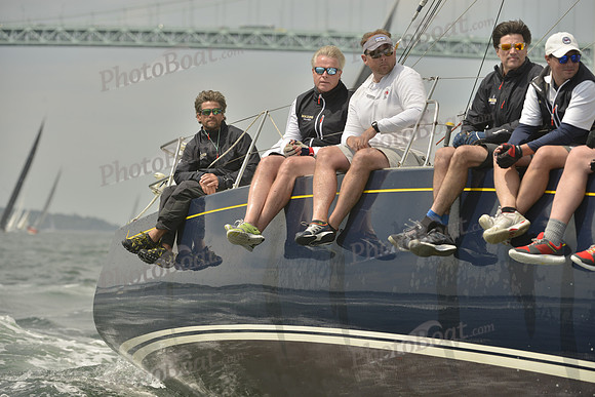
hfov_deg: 10.3
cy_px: 198
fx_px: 3306
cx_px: 298
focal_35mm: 200
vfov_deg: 6.9
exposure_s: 1/1250
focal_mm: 200
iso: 280
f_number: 7.1
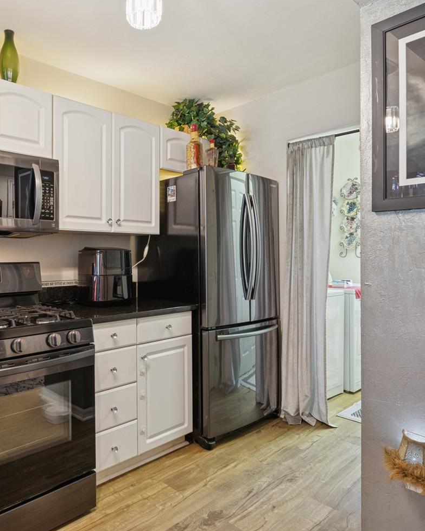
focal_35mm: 23
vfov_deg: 72.6
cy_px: 252
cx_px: 130
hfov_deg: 59.0
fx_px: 362
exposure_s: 1
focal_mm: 10
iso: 200
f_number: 8
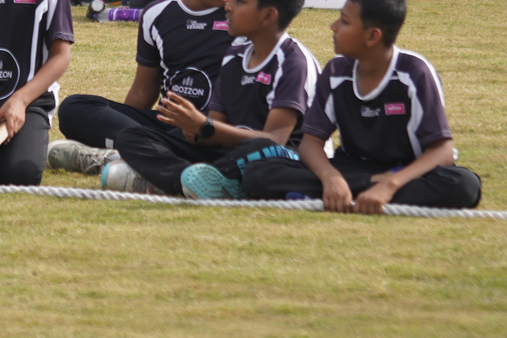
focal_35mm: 411
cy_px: -78
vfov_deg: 3.3
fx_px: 5789
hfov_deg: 5.0
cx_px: -110
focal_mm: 90
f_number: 3.2
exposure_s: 1/1250
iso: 100
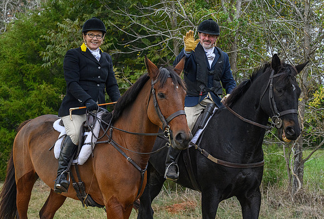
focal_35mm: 77
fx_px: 695
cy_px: 105
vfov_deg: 18.0
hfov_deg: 26.2
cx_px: 149
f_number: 5.6
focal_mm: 70
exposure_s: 1/200
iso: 2000
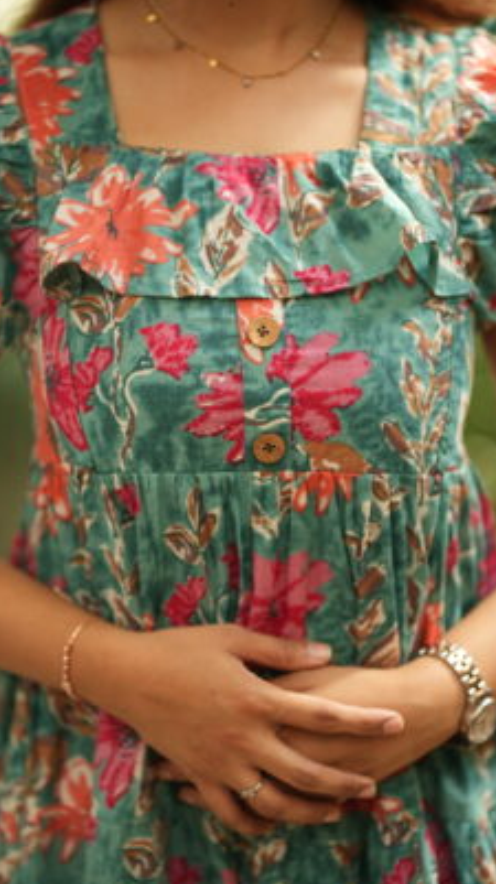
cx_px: 236
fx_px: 2343
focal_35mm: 100
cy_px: 461
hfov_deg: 12.1
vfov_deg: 21.4
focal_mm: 85
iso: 200
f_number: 1.4
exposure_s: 1/250
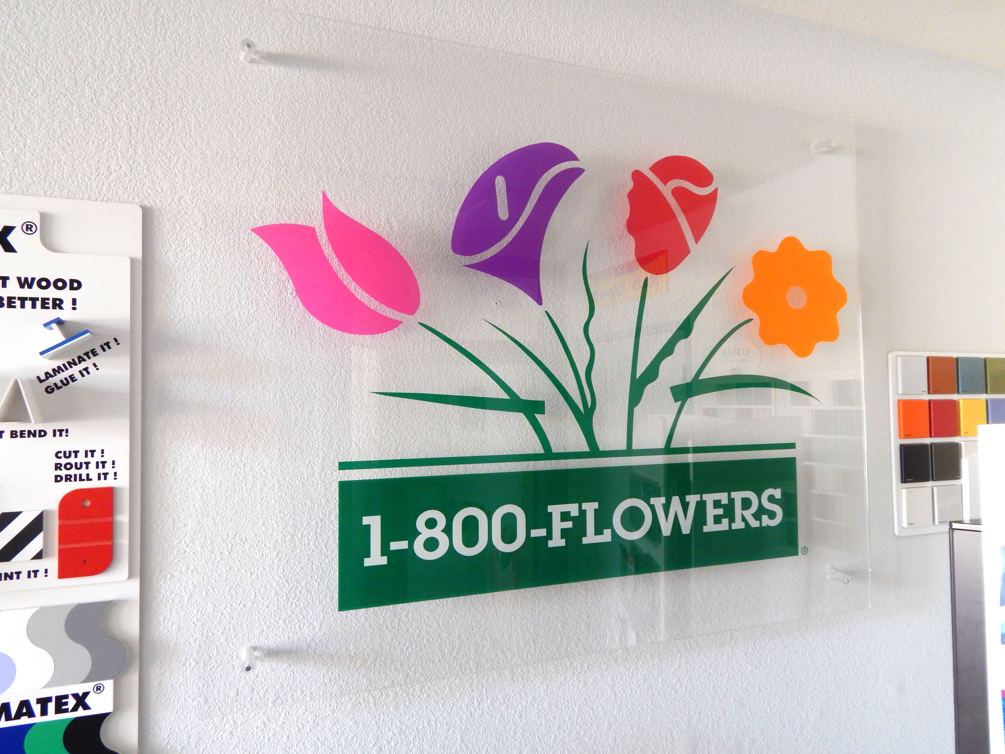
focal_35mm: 25
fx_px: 726
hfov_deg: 69.4
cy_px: 377
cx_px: 502
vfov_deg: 54.9
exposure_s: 1/10
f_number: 3.1
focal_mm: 4.5
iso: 400
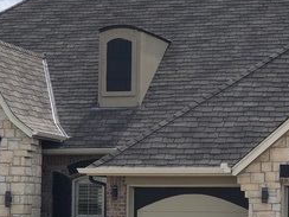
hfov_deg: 12.6
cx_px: 200
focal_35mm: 156
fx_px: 1302
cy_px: 149
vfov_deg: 9.5
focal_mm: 6.6
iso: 20
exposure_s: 1/960
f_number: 2.8
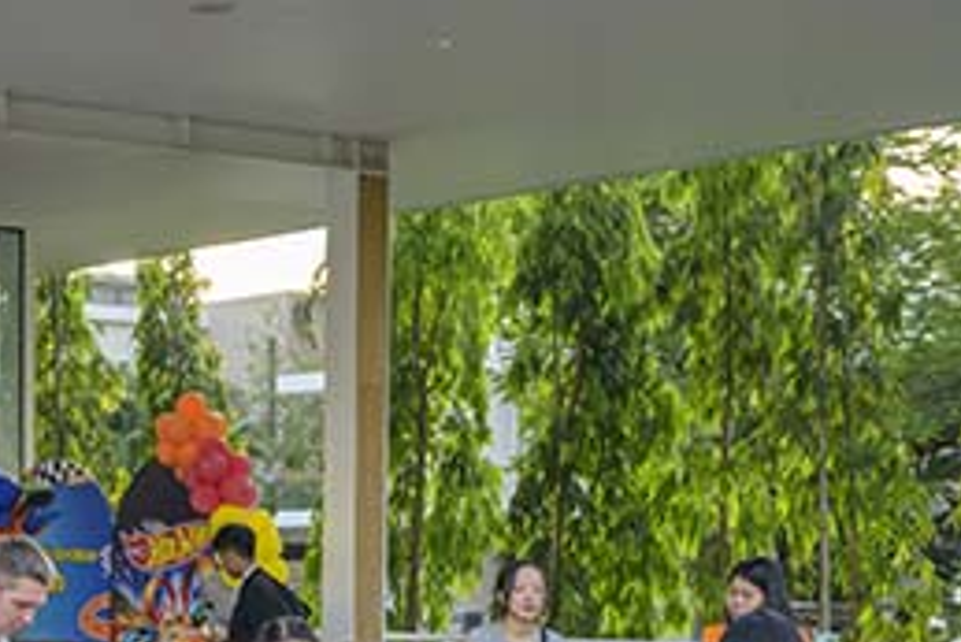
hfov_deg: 22.1
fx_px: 2377
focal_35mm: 89
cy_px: 764
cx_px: 41
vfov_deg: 14.9
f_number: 8
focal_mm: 24
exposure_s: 1/320
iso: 1250
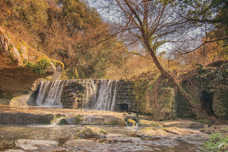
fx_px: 190
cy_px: 76
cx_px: 114
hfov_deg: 61.9
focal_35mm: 30
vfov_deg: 43.6
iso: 100
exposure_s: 1/100
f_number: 5.6
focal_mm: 20
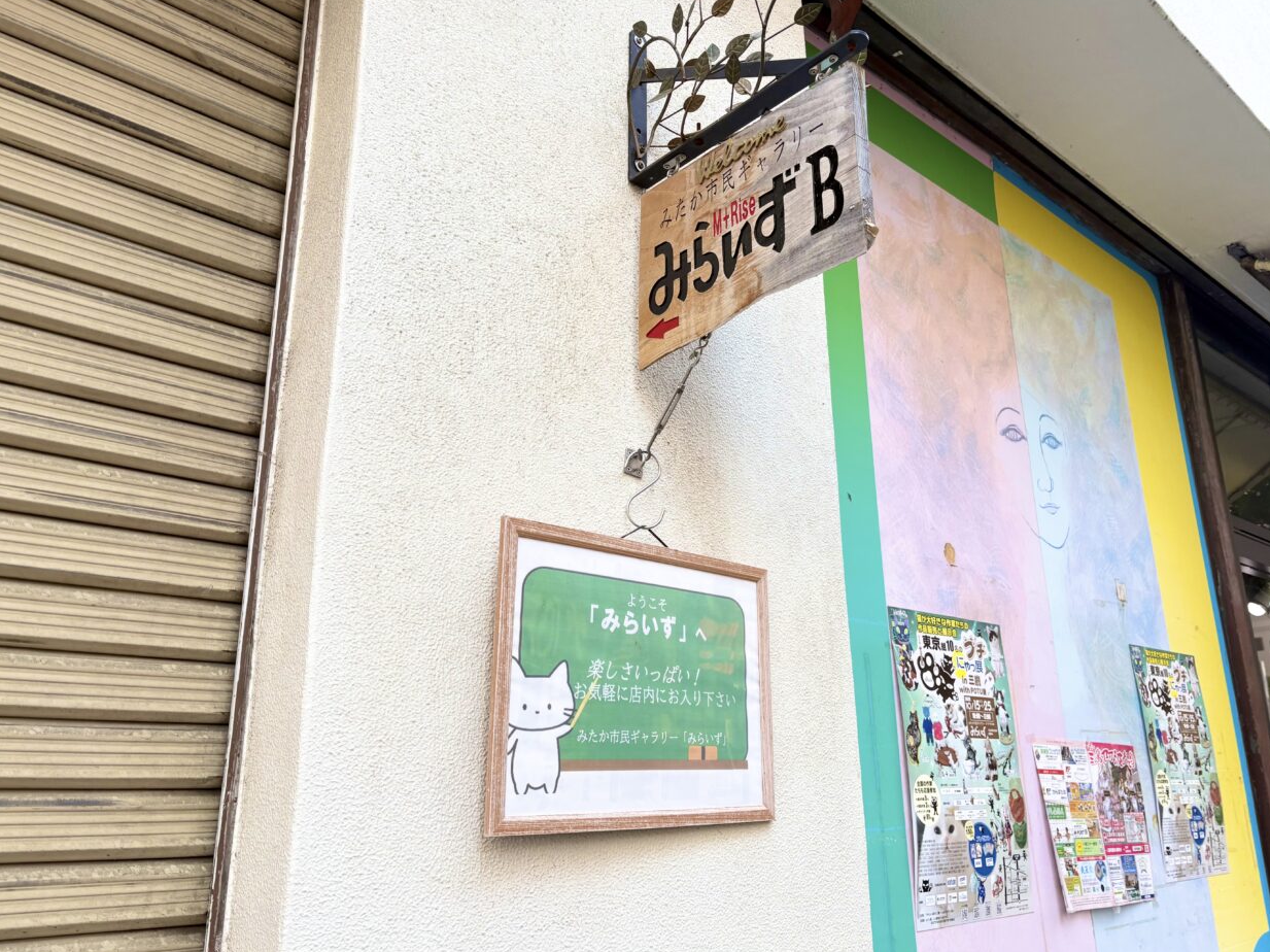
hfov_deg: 65.3
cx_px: 658
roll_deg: +2.6
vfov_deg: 51.3
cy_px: 469
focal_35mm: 27
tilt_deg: +17.1
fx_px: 990
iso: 50
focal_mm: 5.96
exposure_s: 1/346
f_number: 1.6
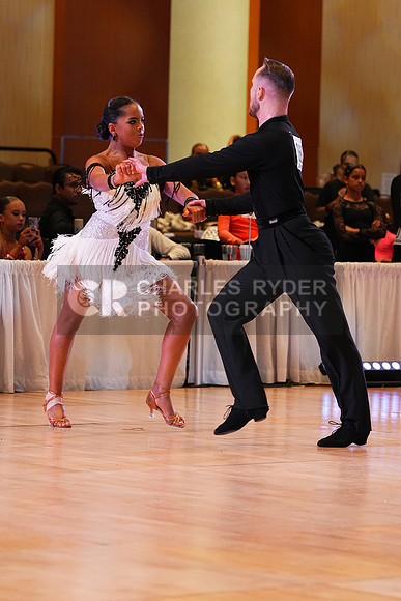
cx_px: 200
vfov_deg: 12.5
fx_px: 2738
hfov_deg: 8.4
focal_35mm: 164
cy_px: 300
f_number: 5.6
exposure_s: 1/320
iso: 5000
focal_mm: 164
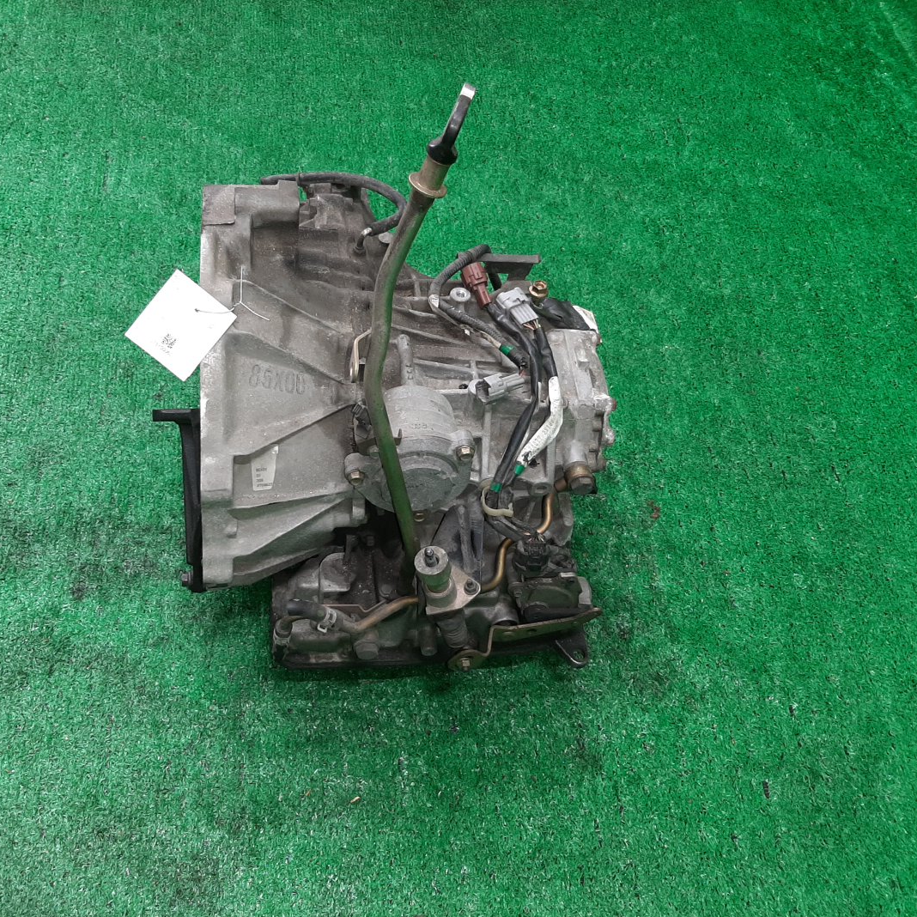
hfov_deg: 52.2
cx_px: 365
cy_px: 463
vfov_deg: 52.5
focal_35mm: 31
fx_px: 929
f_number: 1.7
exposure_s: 1/50
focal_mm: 3.93
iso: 99
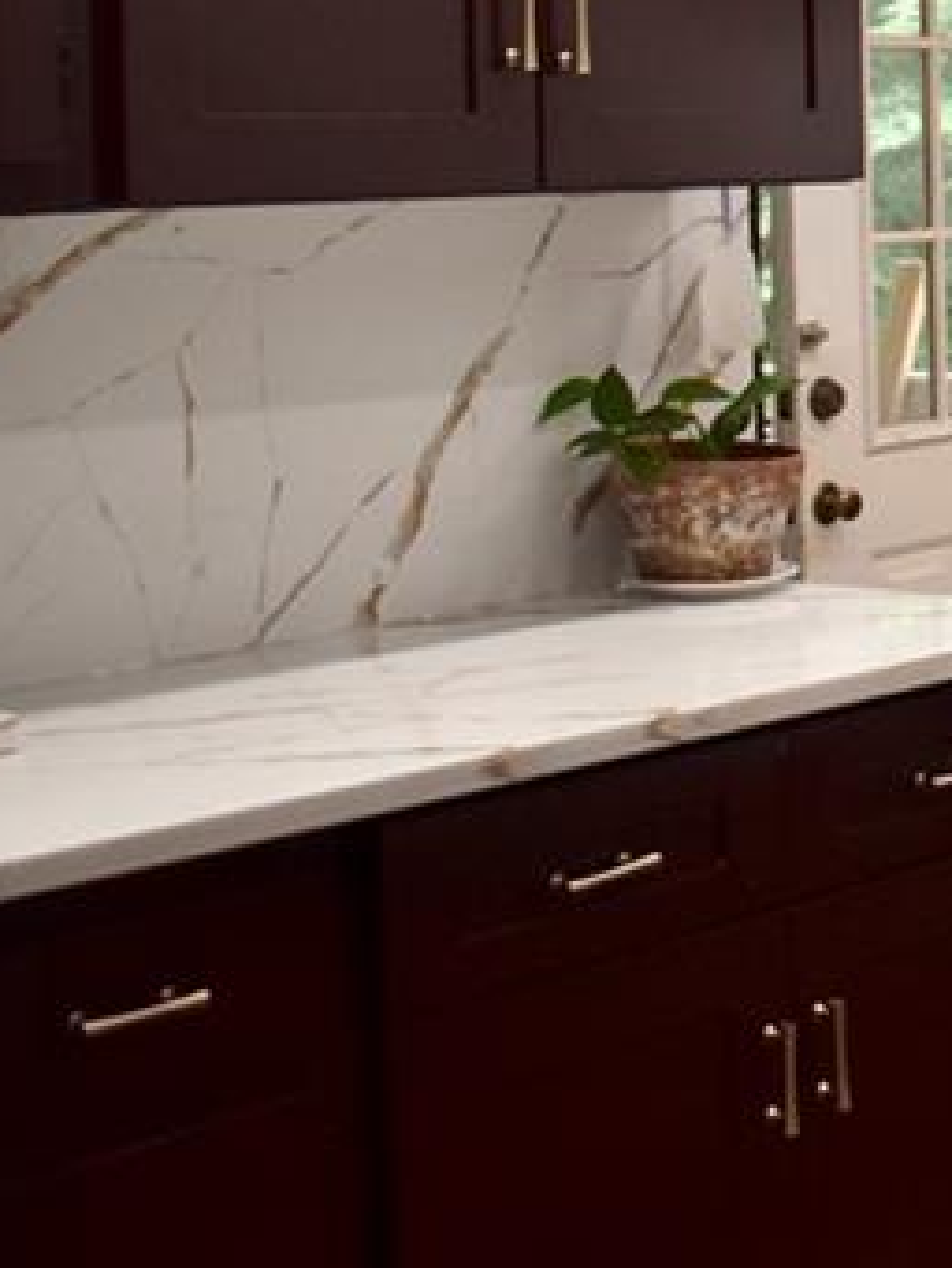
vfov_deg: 24.7
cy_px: 275
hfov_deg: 16.6
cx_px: 1573
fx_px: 2858
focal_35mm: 78
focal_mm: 18
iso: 800
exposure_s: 1/200
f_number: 3.5
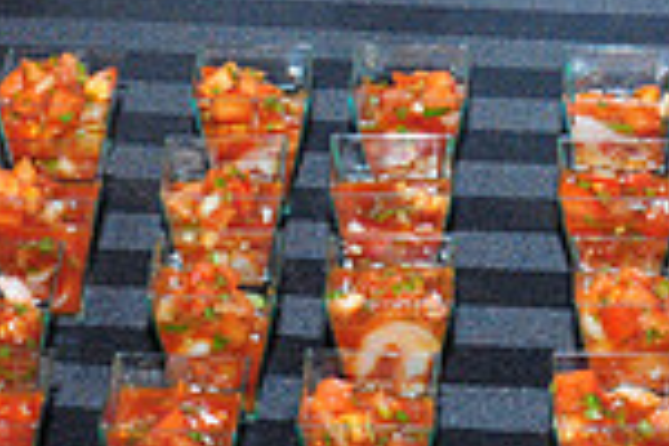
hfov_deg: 11.1
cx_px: 508
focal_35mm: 185
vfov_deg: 7.3
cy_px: -149
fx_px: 3438
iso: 2500
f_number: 8
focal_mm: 32
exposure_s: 1/60
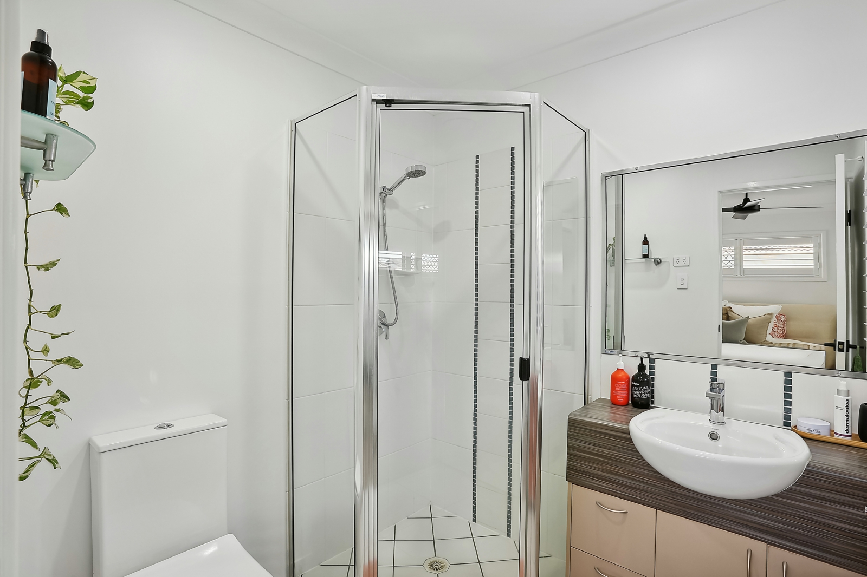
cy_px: 288
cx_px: 434
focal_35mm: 17
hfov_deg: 93.3
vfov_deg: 70.4
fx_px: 409
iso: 200
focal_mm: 17
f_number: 11
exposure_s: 1/15
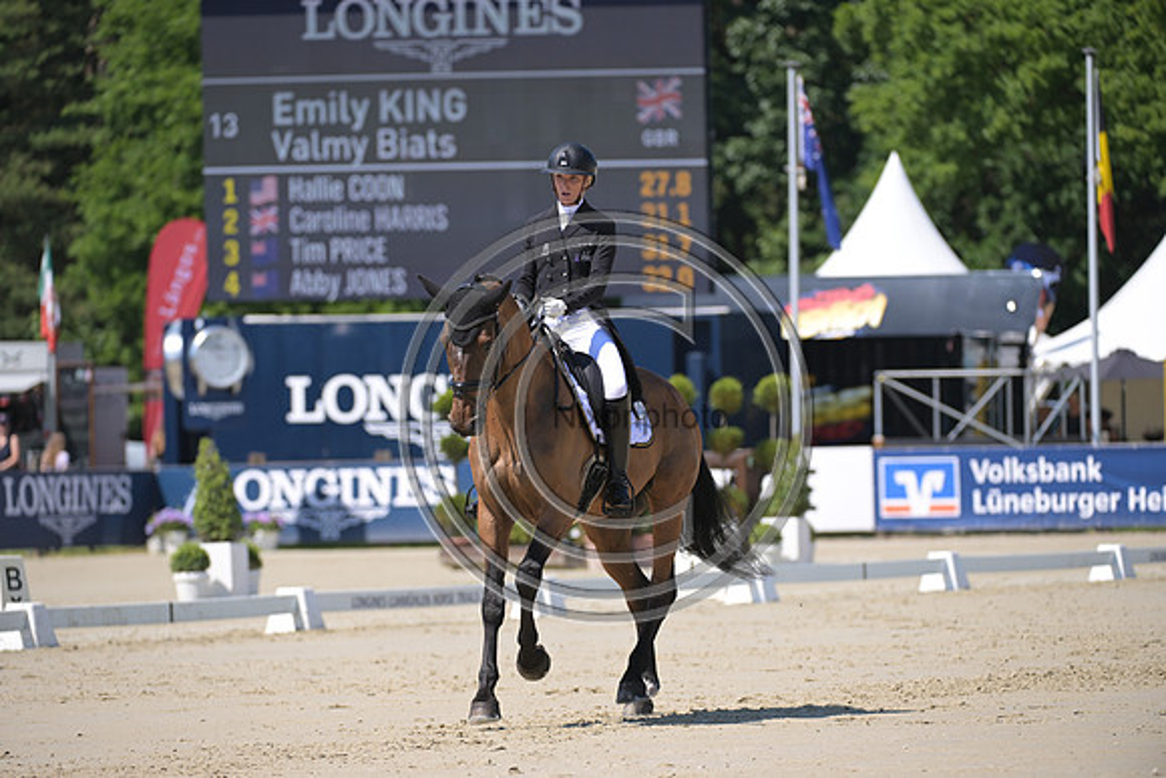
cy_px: 389
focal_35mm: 260
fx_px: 8423
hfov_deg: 7.9
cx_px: 583
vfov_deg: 5.3
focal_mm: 260
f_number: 5
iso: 250
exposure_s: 1/1250
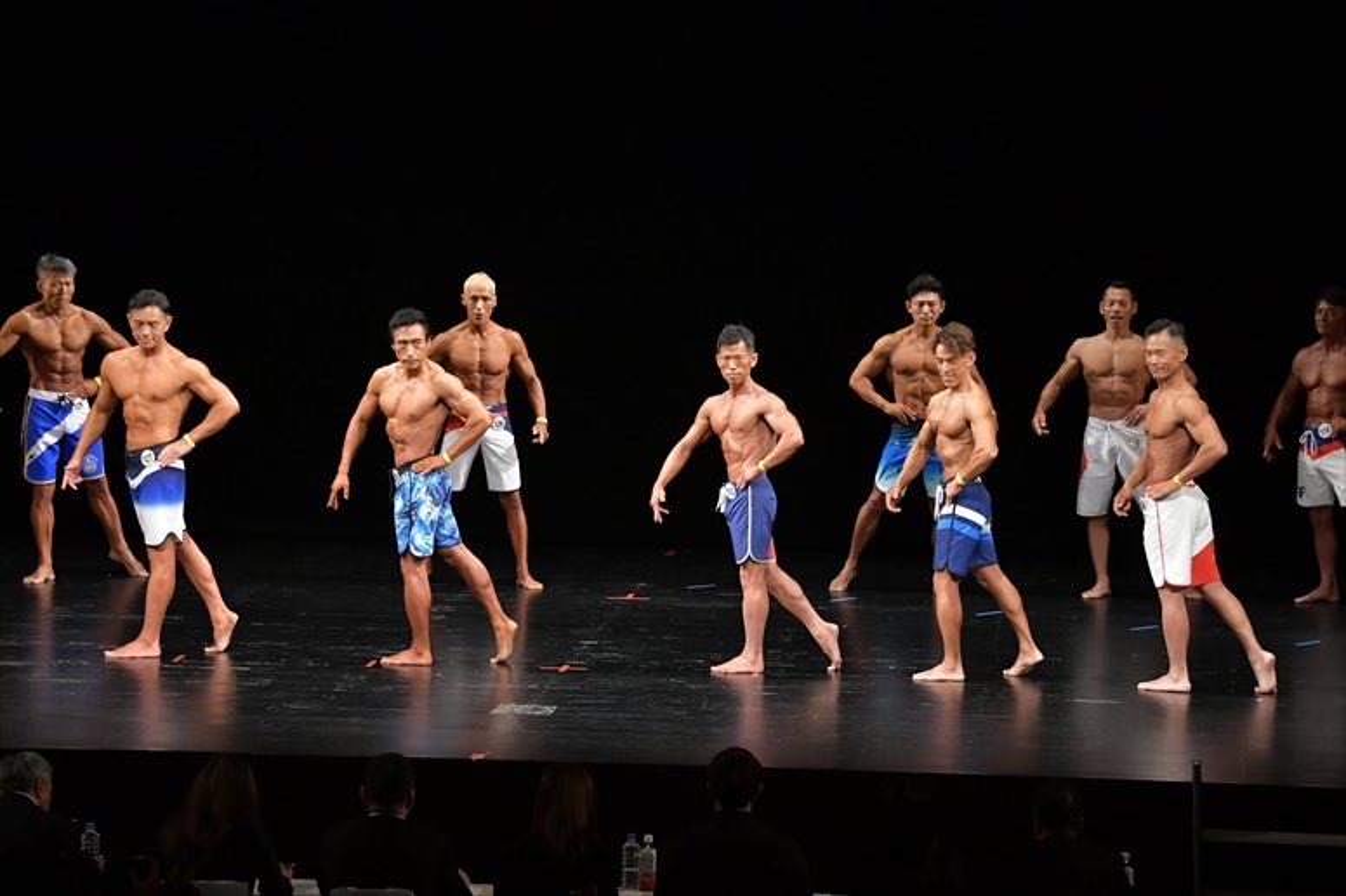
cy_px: 448
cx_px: 673
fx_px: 5045
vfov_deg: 10.2
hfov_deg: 15.2
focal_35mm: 135
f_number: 5.6
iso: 3200
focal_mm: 90
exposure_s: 1/400
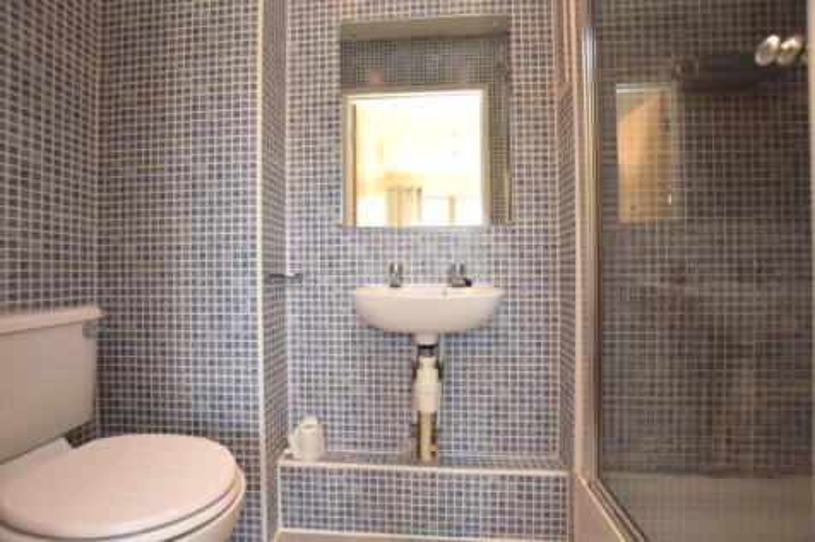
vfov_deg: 77.3
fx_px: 339
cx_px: 408
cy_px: 271
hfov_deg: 100.4
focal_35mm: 15
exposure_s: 1/125
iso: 640
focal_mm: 10
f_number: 5.6
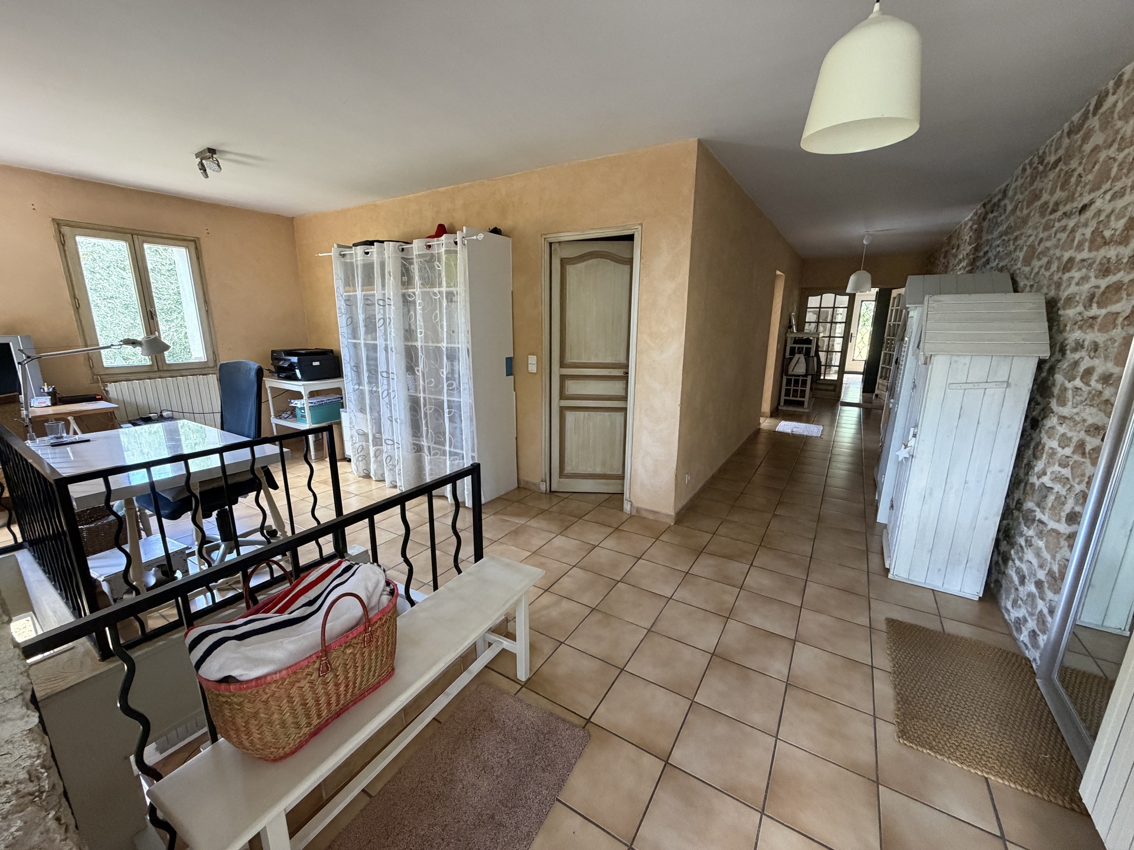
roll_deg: -0.3
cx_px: 567
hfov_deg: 102.1
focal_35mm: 14
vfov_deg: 85.7
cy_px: 425
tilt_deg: -13.0
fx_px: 459
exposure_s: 1/60
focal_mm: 2.22
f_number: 2.2
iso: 400
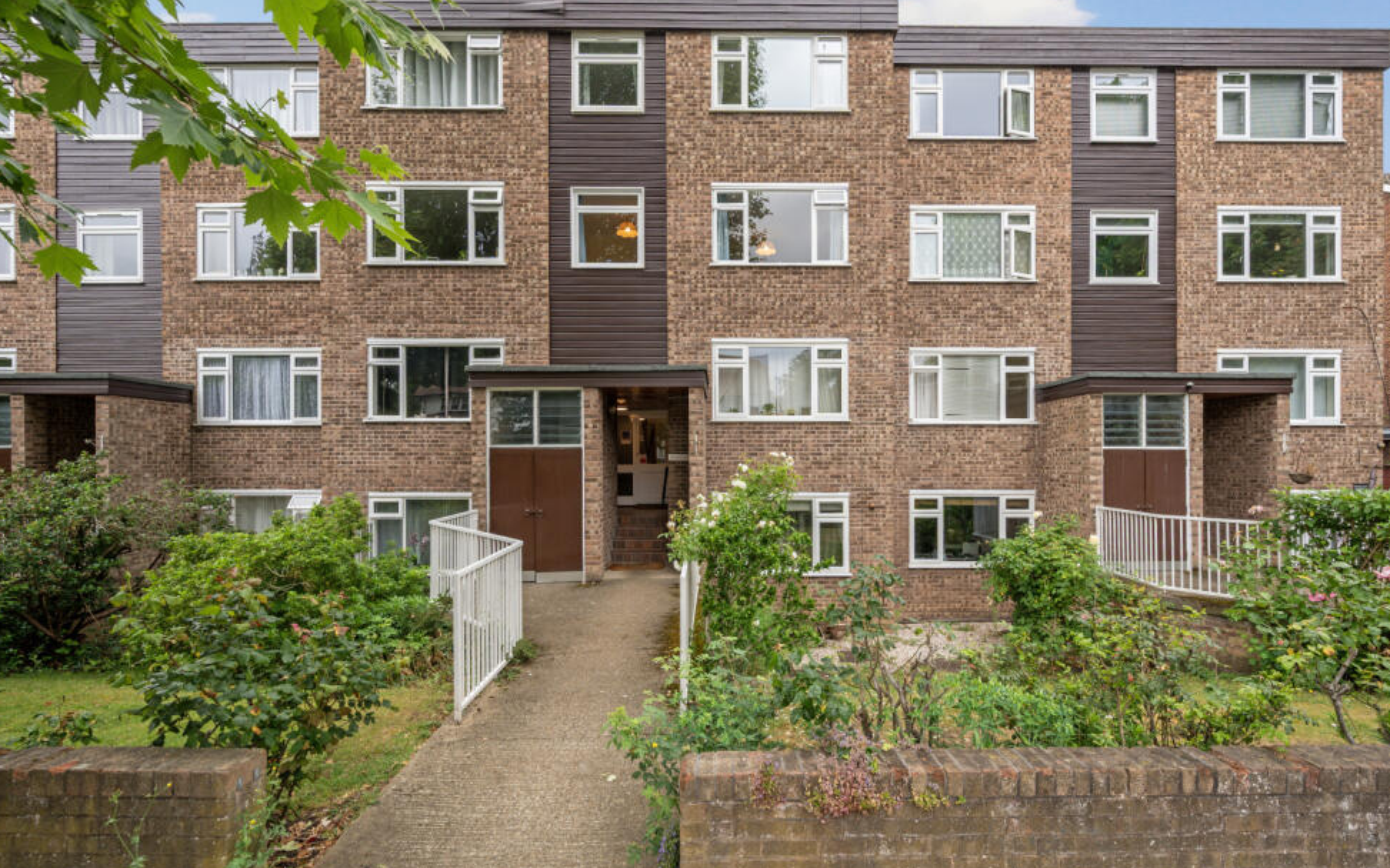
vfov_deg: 74.7
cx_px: 726
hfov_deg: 101.4
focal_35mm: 15
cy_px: 402
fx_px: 568
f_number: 8
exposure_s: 1/80
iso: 400
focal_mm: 14
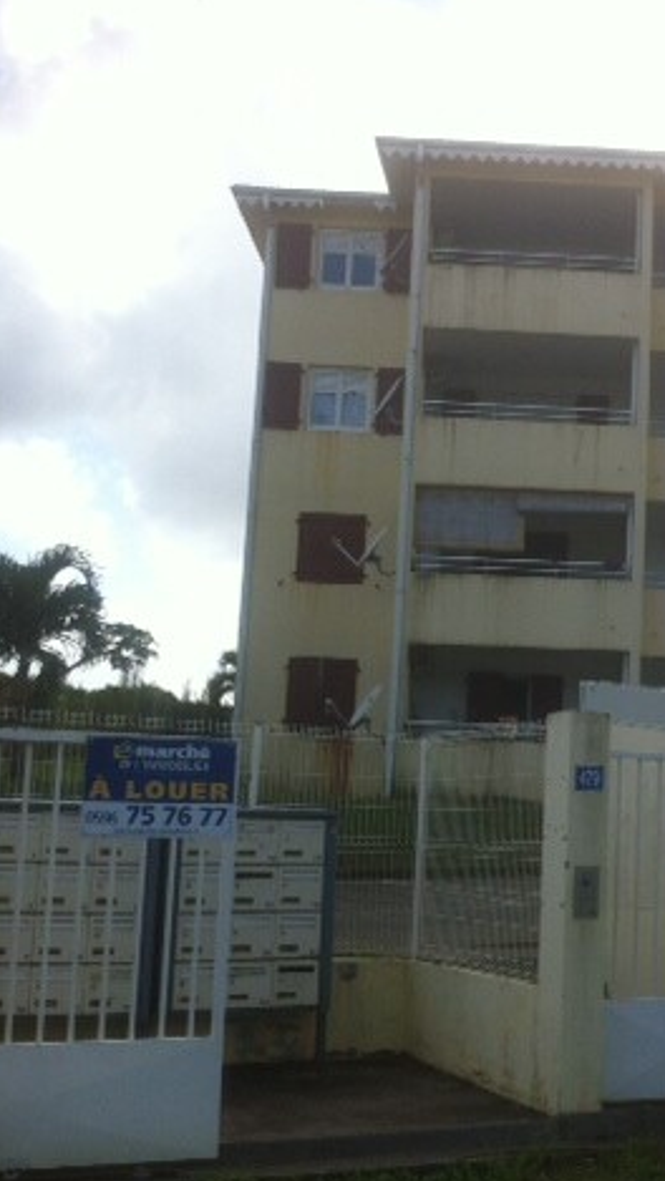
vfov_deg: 39.9
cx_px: 597
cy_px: 589
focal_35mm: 52
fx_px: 1629
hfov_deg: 22.5
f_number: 2.8
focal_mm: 3.85
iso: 80
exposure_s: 1/887
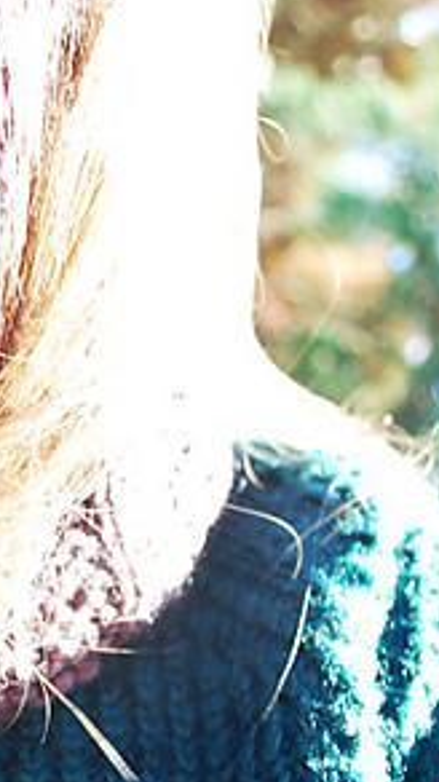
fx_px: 1285
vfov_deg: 33.7
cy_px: 466
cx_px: -131
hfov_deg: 18.1
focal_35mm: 62
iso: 200
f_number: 4
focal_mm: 18
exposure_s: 1/60
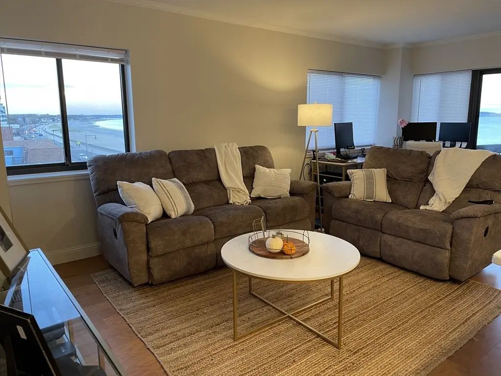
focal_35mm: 26
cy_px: 188
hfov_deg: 67.3
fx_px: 376
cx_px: 250
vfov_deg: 53.1
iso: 200
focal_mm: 4.2
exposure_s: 1/60
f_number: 1.6
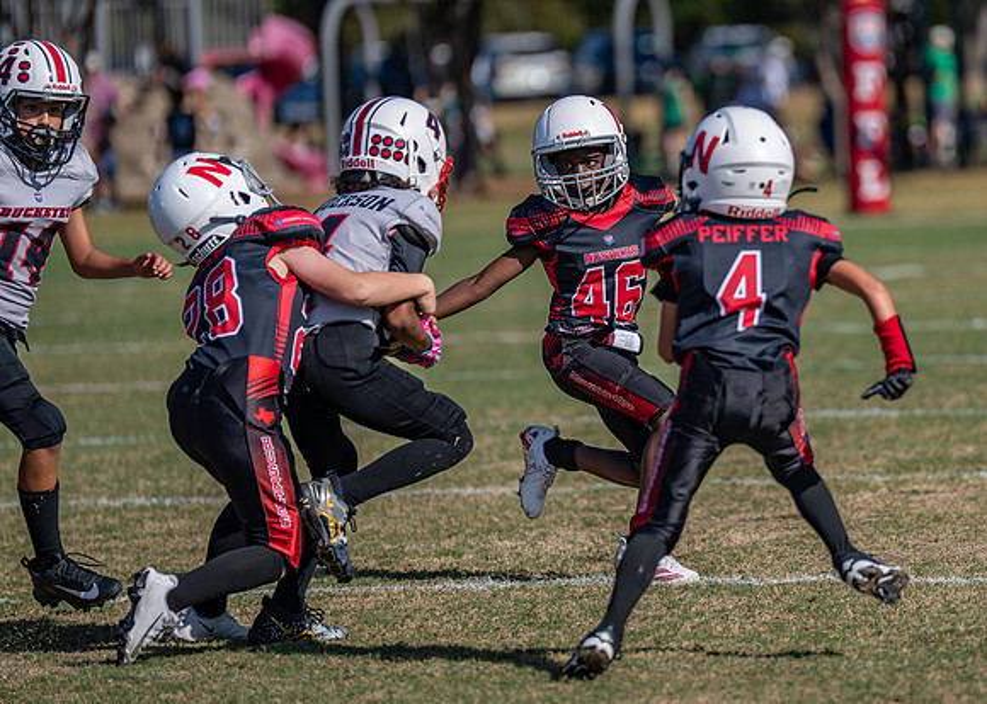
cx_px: 706
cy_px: 242
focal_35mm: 299
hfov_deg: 6.7
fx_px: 8387
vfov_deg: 4.8
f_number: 2.8
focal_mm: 200
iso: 100
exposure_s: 1/2500
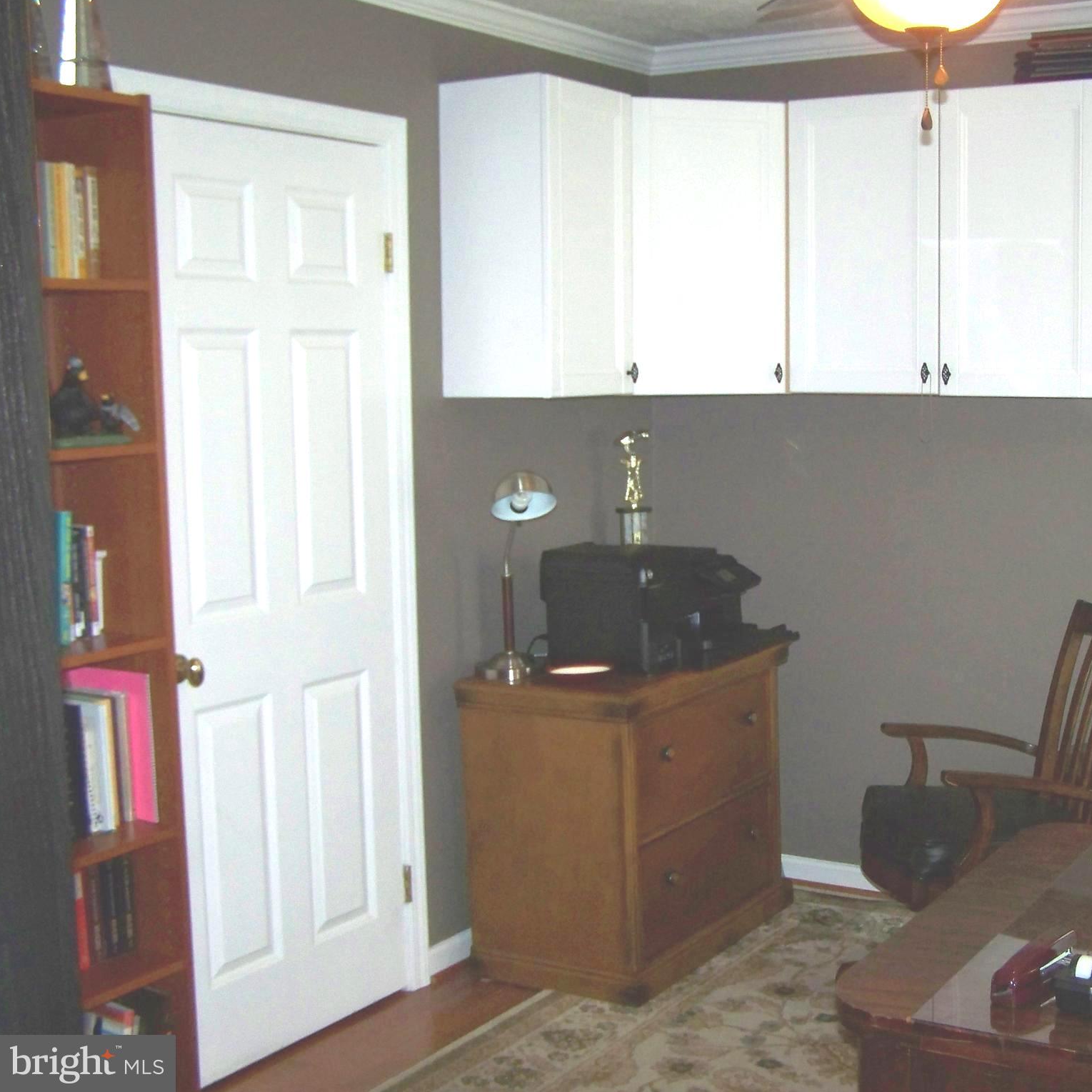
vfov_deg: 37.6
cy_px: 545
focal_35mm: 45
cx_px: 728
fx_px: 1606
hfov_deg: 37.2
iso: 200
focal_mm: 6.3
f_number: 2.8
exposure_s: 1/30
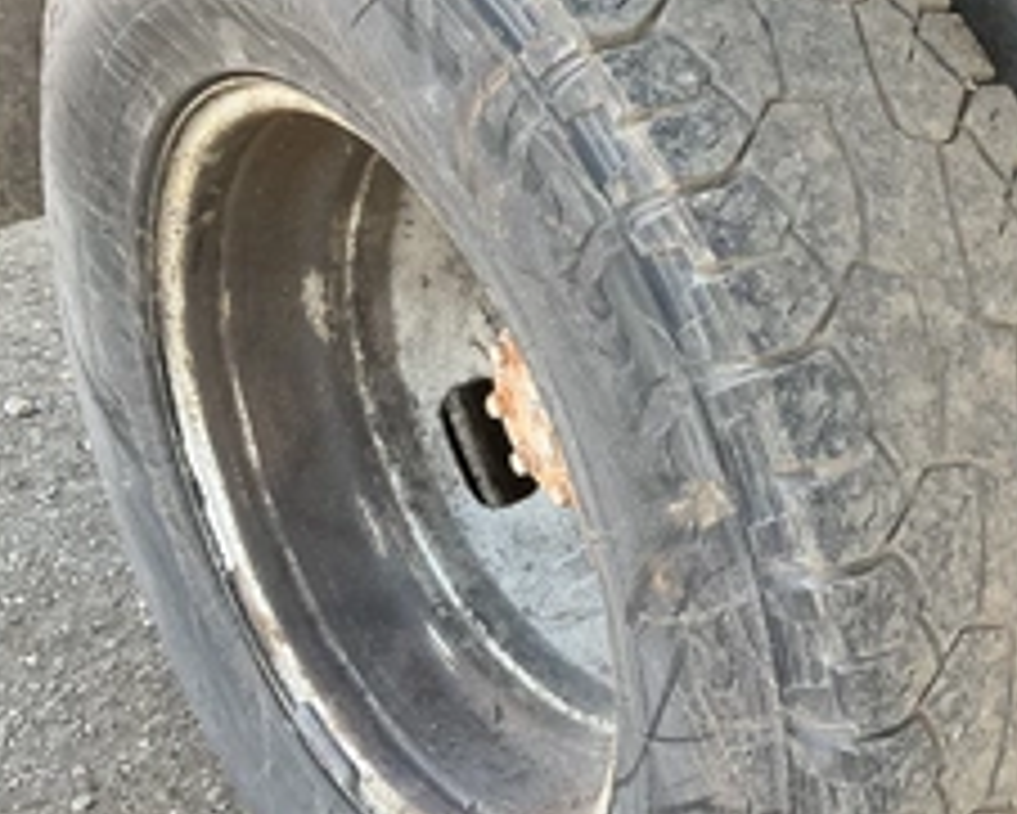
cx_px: 796
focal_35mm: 50
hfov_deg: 36.2
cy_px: 220
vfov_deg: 29.9
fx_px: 1506
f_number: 1.8
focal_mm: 3
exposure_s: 1/122
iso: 64
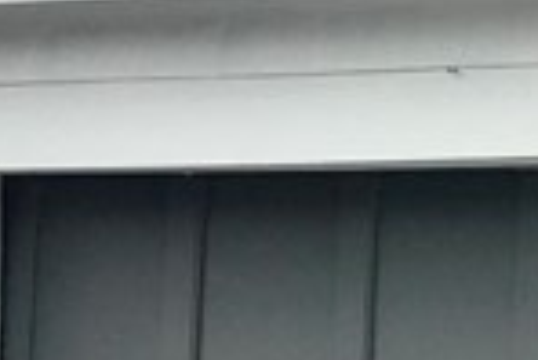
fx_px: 6133
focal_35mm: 410
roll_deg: -0.4
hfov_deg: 4.9
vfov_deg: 3.4
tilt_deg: +0.5
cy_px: 335
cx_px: 1316
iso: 20
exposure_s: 1/499
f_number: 2.8
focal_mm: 6.6
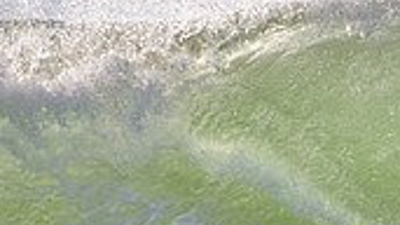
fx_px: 30108
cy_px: 301
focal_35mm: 2840
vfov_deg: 0.4
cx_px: 566
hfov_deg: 0.8
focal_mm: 800
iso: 1000
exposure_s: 1/2000
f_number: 11
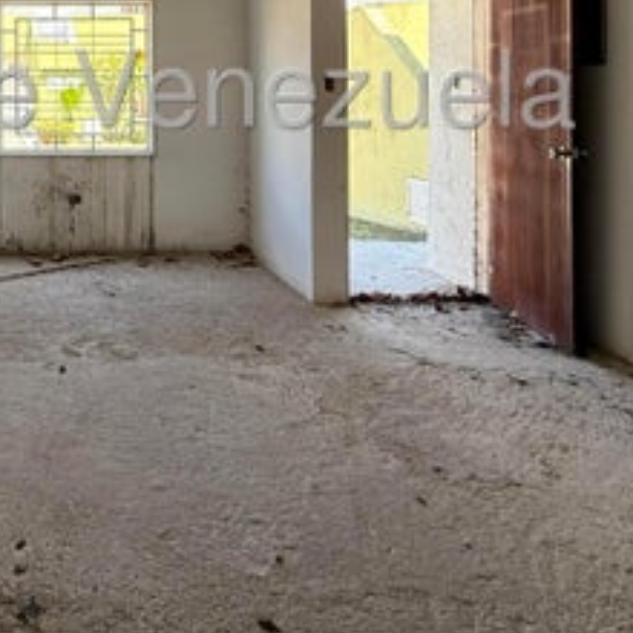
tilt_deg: -0.8
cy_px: 89
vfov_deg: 43.0
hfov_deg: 41.1
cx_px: 23
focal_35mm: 36
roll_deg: +0.3
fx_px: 745
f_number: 2.2
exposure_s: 1/99
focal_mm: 2.22
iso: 64
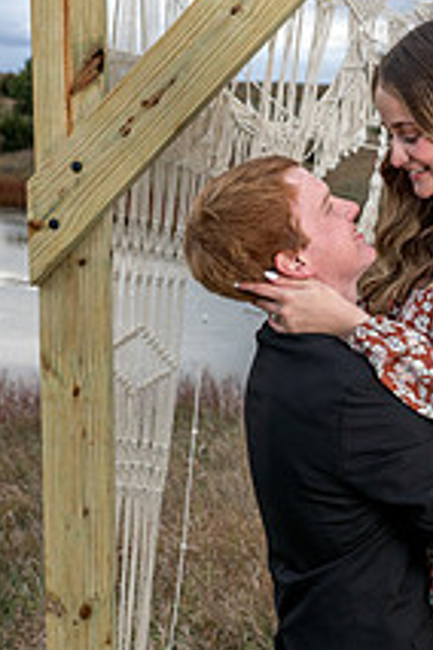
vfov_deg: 26.5
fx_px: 1335
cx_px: 448
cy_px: 571
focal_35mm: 74
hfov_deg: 17.9
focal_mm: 35
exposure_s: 1/160
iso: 250
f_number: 5
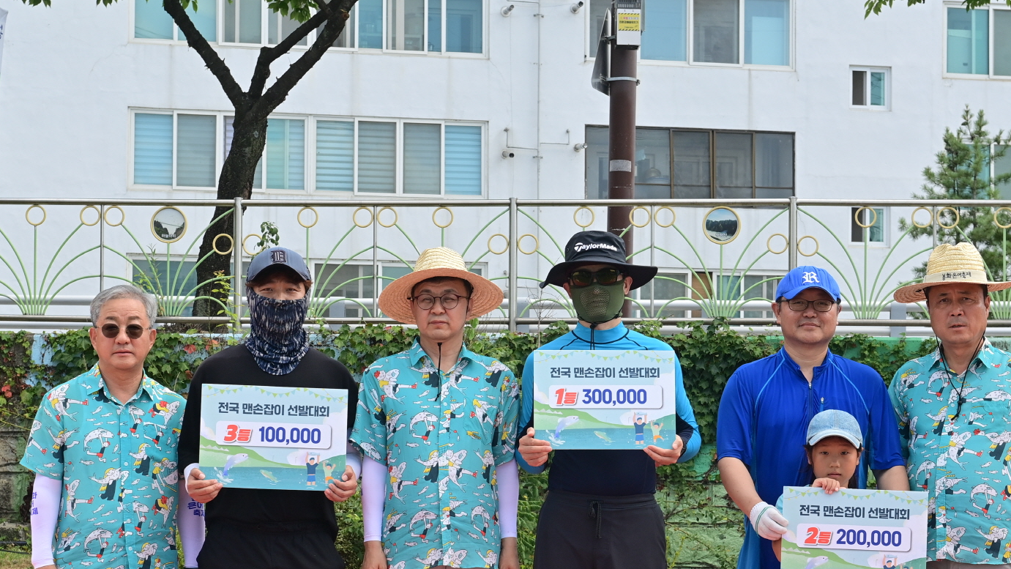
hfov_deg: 24.2
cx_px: 540
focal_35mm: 88
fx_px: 2359
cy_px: 439
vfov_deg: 13.7
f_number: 8
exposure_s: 1/200
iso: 250
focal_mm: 58
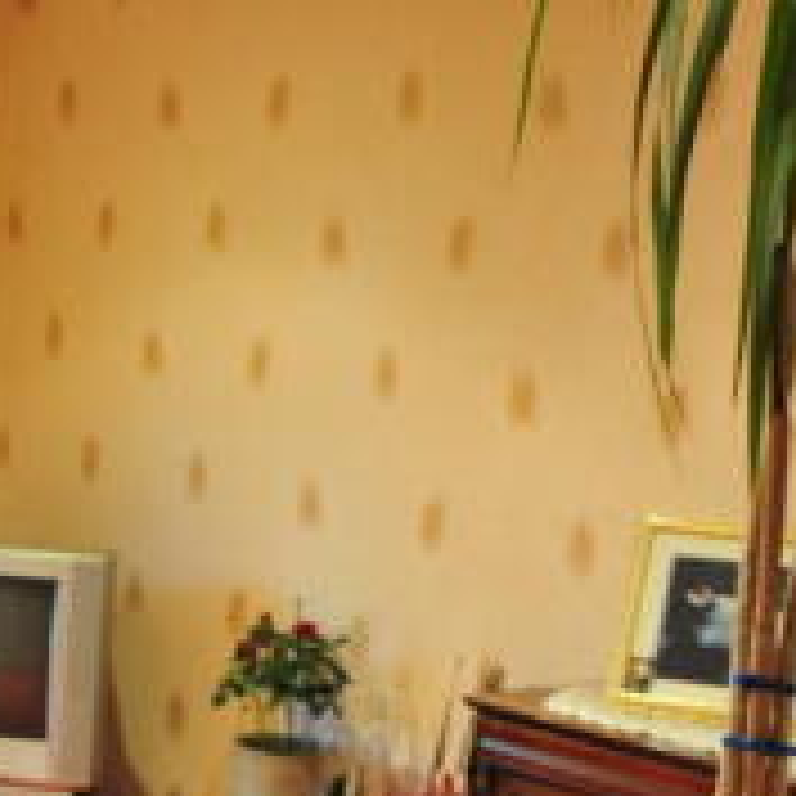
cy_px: 800
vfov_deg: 19.8
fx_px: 2211
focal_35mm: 85
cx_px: -279
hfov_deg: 18.7
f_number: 3.5
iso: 200
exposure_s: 1/6
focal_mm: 18
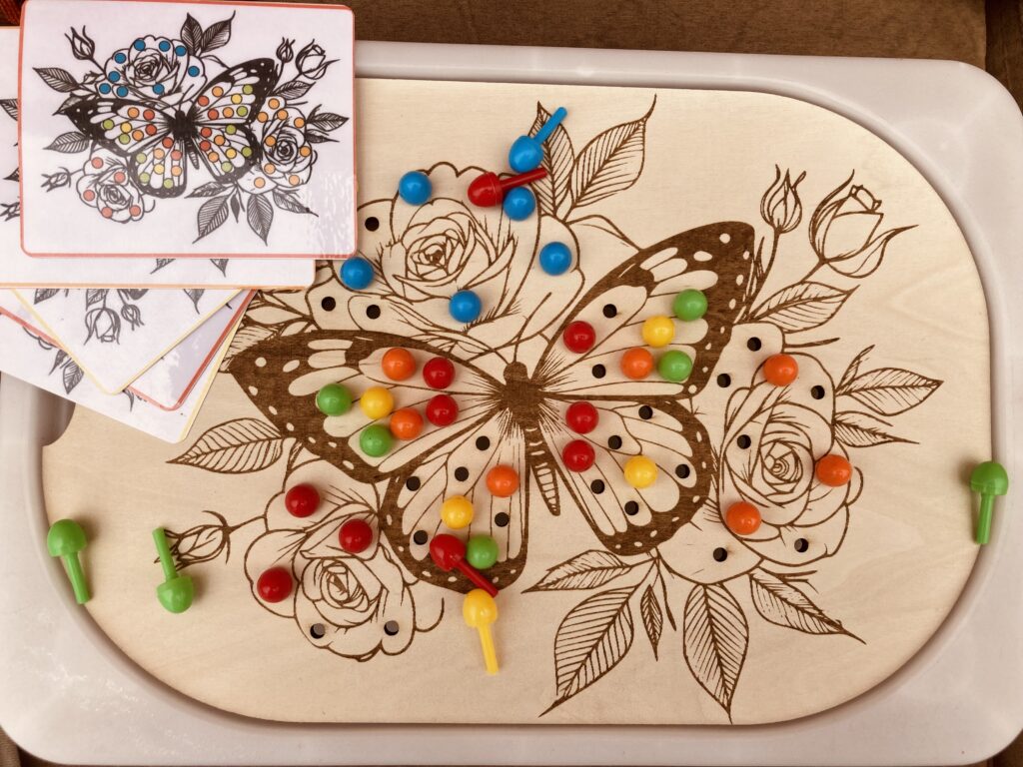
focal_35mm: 28
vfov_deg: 49.7
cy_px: 384
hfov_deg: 63.4
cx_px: 512
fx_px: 827
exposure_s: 1/1656
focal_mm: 3.99
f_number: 1.8
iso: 20
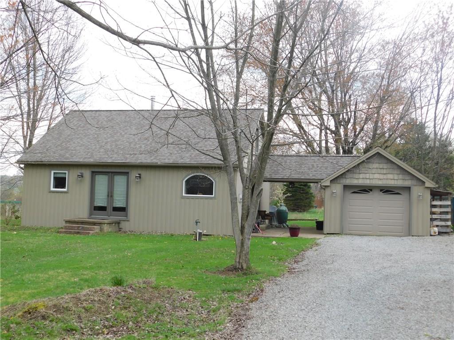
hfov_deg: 46.8
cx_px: 227
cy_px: 170
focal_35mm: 40
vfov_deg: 36.0
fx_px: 525
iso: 125
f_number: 3.6
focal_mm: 7.1
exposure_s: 1/160
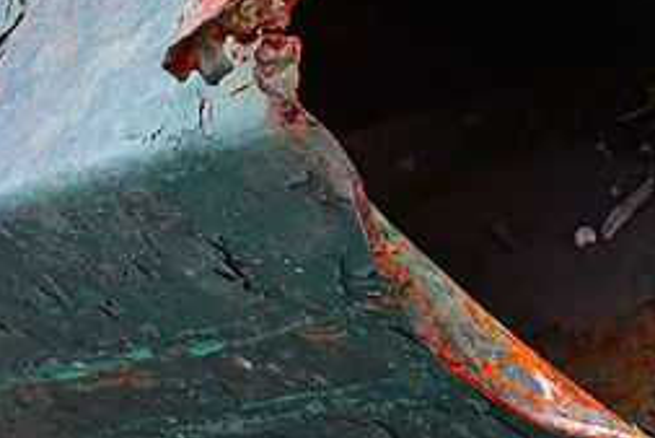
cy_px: 154
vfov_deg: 11.7
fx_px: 2130
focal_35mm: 117
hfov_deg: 17.2
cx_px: 621
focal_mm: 34
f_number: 11
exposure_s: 1/50
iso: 2800
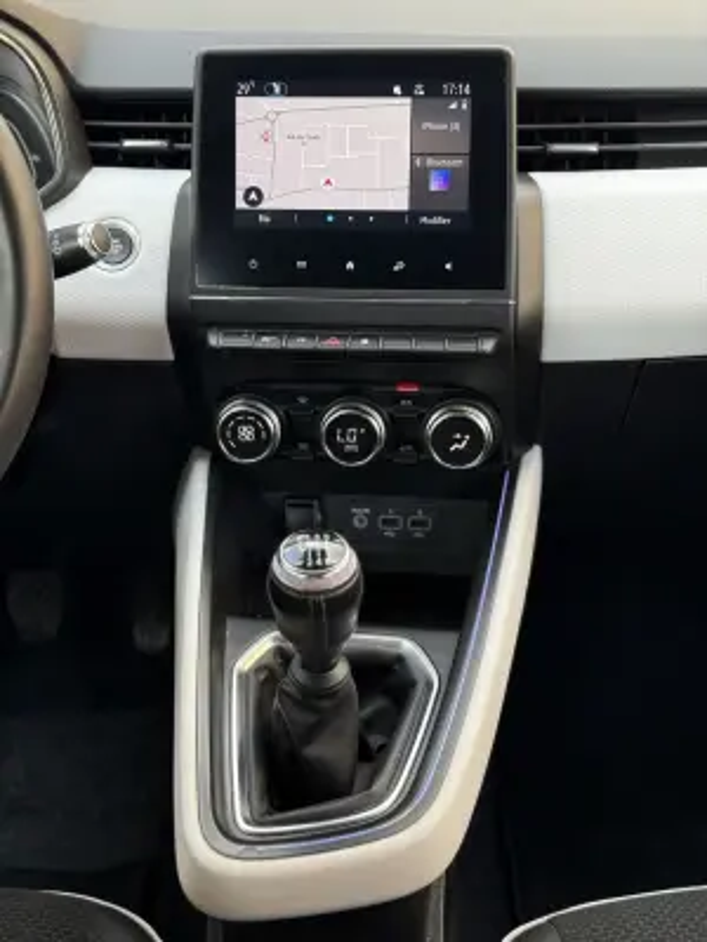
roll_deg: +0.5
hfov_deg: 30.3
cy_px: 471
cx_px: 354
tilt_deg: -23.9
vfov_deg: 39.7
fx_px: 1307
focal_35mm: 48
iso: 125
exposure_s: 1/244
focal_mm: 6.76
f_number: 1.78
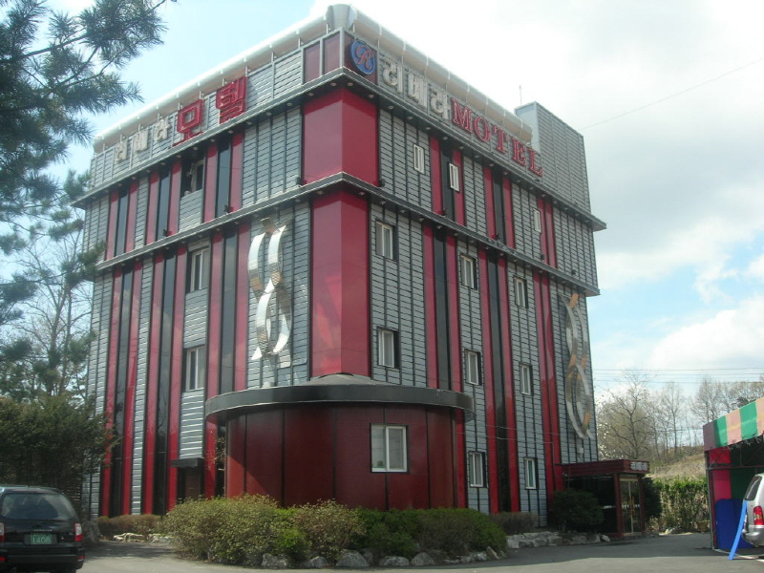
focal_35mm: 38
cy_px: 286
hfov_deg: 49.0
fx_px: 839
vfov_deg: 37.7
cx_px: 382
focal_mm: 7.8
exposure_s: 1/353
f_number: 4.8
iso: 64
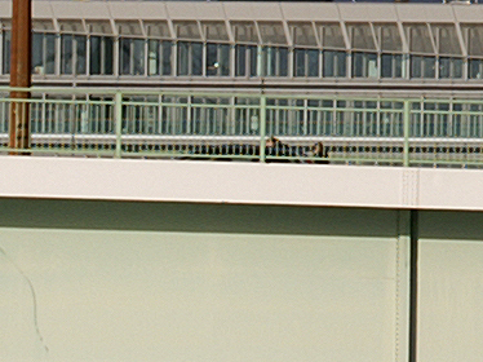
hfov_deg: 1.9
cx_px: 1157
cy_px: 78
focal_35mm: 1044
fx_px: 14558
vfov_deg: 1.4
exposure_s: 1/250
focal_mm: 90
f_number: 10
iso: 100
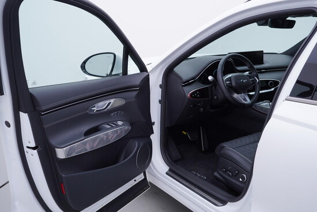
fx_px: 317
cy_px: 106
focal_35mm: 36
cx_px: 158
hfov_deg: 53.1
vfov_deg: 36.9
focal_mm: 24
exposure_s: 1/60
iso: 125
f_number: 4
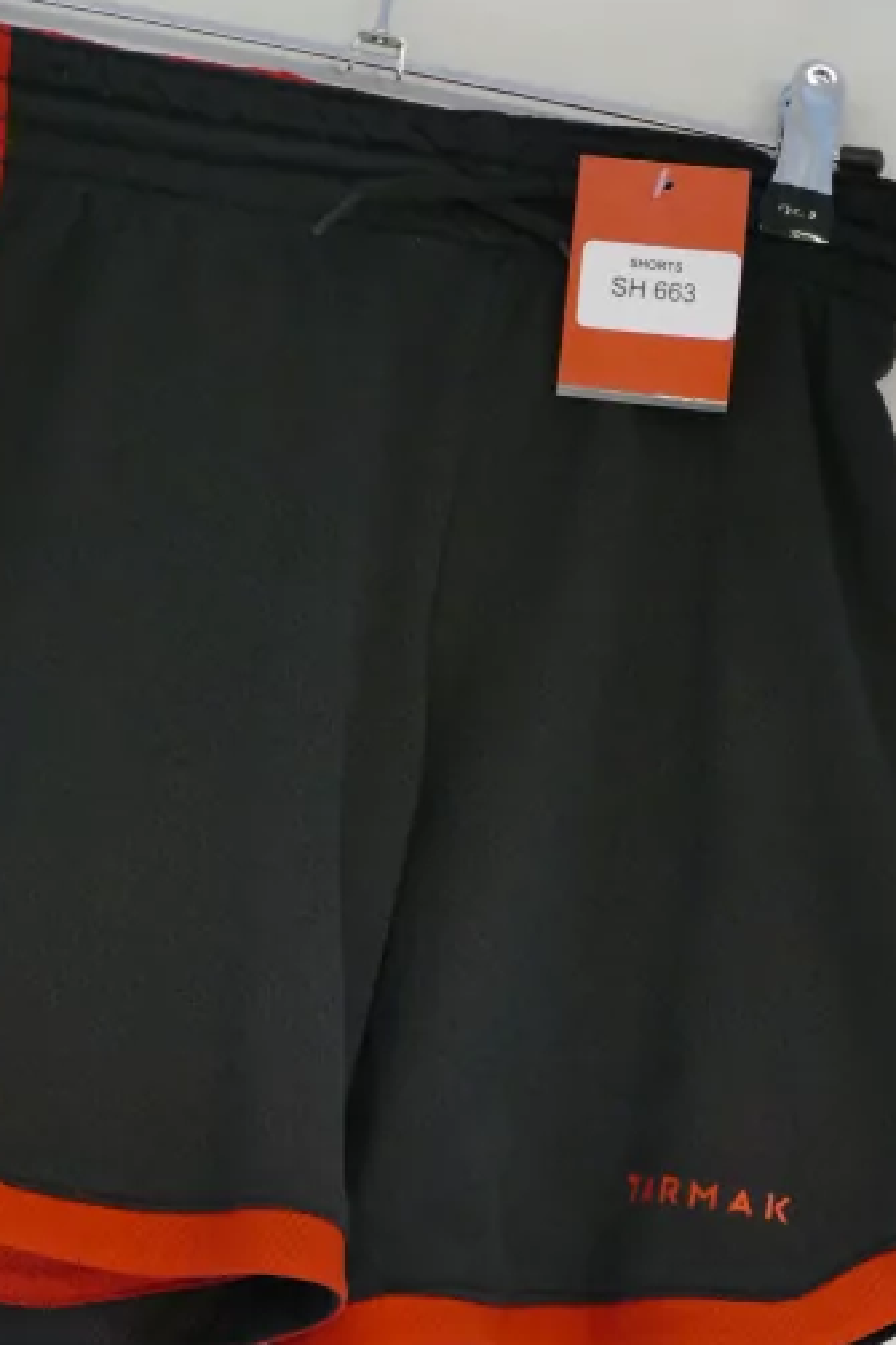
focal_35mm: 229
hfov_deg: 6.0
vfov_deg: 9.0
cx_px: 419
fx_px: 8555
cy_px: 1051
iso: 1600
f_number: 3.9
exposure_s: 1/40
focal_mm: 52.4
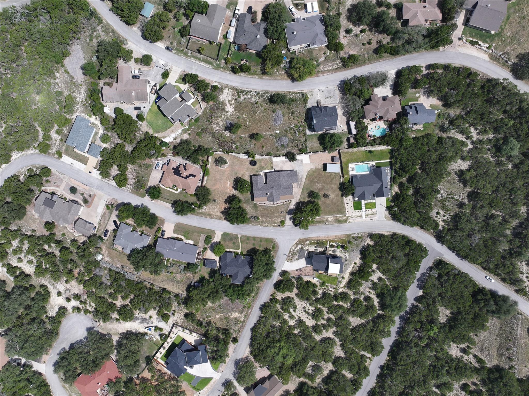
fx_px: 367
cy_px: 198
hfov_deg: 71.6
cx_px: 264
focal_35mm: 24
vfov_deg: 56.8
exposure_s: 1/2000
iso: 100
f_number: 2.8
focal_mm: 12.29
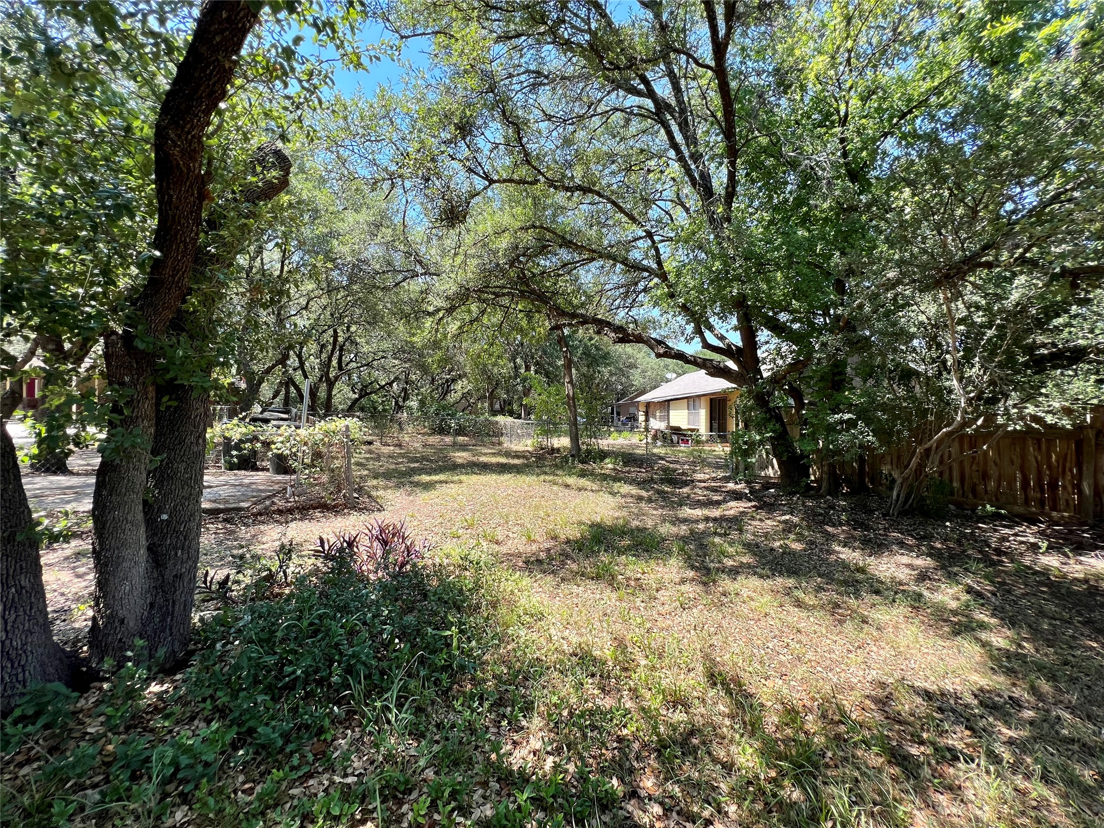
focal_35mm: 13
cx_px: 552
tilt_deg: +0.6
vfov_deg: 89.9
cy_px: 414
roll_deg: -0.1
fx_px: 415
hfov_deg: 106.2
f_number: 1.8
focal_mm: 1.57
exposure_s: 1/300
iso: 32
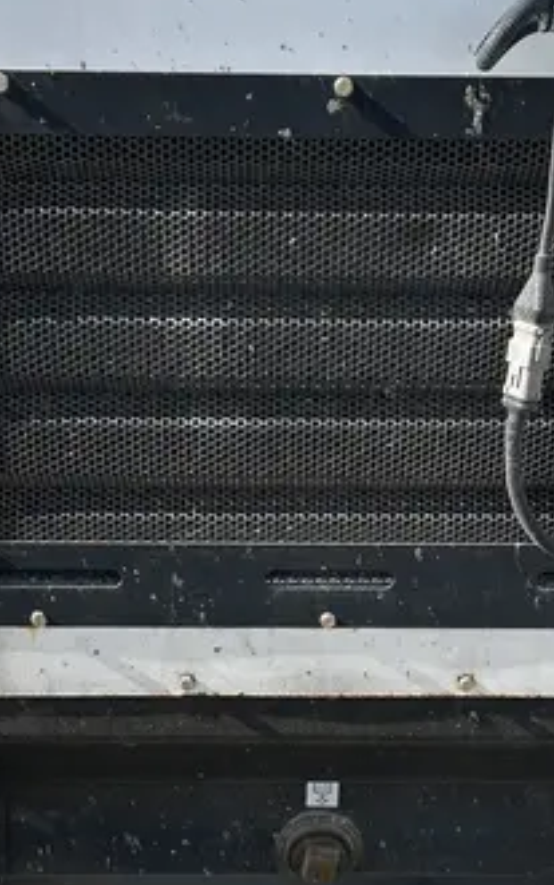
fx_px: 1473
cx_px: 308
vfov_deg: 33.2
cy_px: 579
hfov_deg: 21.3
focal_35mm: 61
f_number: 1.5
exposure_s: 1/3356
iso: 50
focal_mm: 5.7
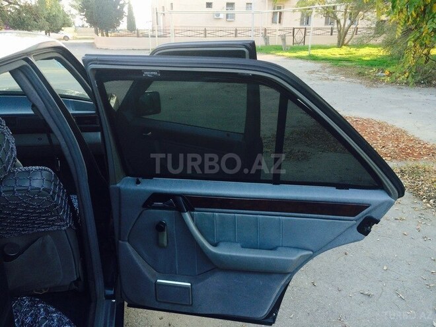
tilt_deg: -22.5
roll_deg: -0.1
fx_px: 365
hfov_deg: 61.7
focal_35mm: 29
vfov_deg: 48.2
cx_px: 218
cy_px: 164
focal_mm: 4.15
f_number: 2.2
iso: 50
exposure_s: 1/100
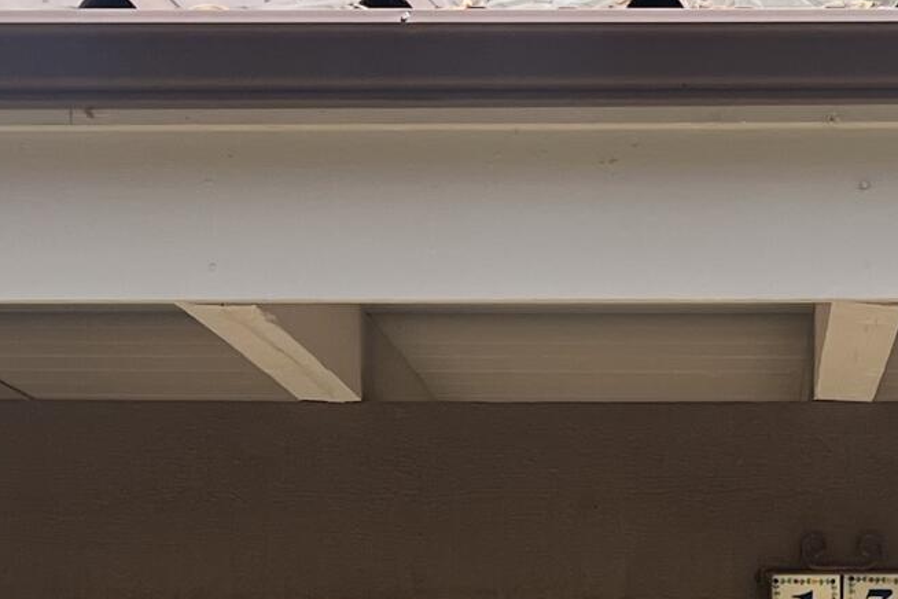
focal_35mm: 124
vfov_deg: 10.1
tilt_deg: -5.8
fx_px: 3093
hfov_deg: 16.4
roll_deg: +0.5
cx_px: 707
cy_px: 1243
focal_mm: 5.1
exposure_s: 1/1117
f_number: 1.6
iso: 50
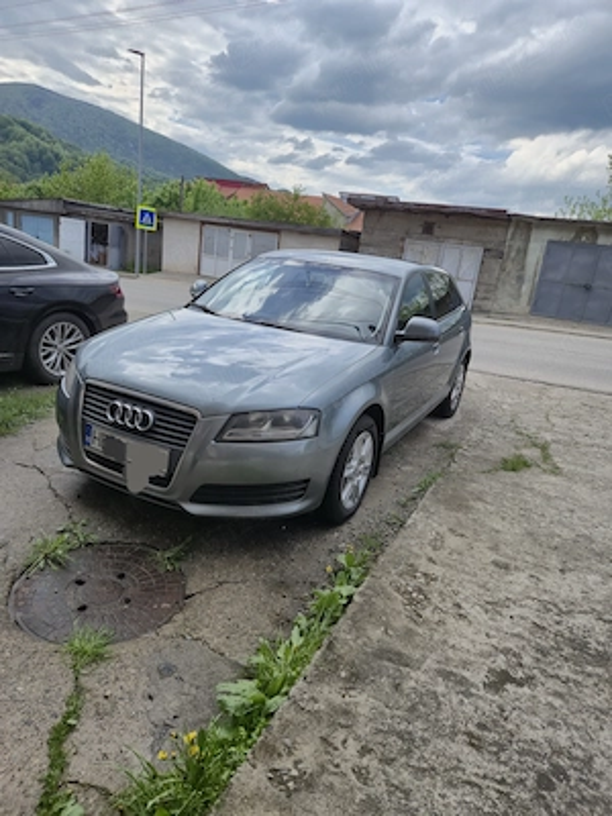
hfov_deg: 58.9
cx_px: 306
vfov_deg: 73.9
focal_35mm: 23
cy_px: 408
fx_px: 542
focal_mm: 5.4
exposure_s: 1/769
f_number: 1.8
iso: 25
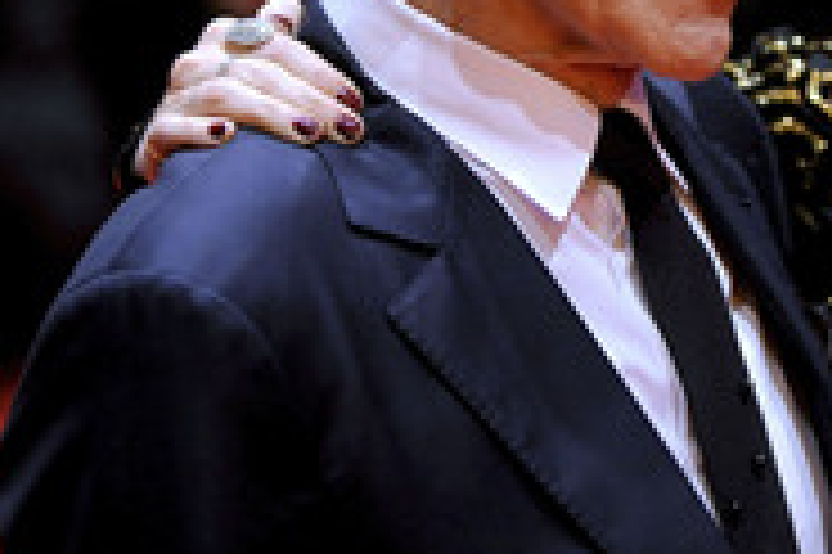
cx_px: 863
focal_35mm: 329
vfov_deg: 4.2
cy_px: 36
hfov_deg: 6.2
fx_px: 7597
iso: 2000
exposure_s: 1/500
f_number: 2.8
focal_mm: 135
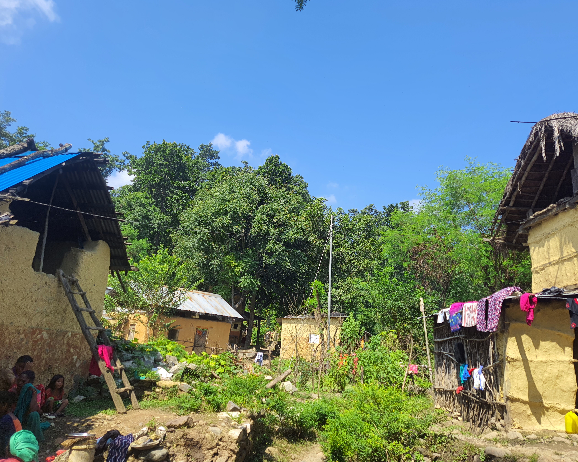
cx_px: 291
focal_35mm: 26
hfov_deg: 66.0
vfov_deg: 54.9
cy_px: 230
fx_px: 445
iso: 50
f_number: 1.8
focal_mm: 5.23
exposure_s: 1/732
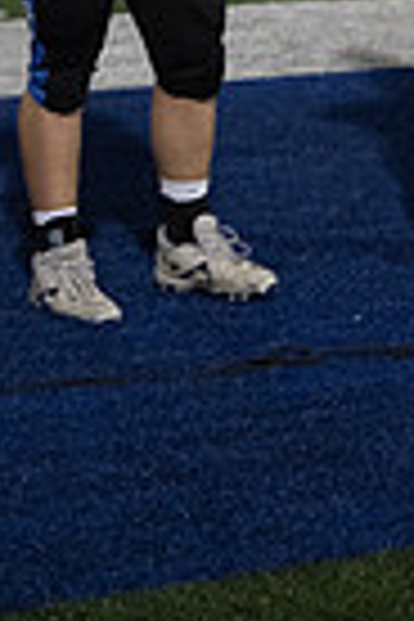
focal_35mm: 229
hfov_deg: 6.0
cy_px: -378
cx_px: 374
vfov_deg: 8.7
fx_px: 3950
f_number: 2.8
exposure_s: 1/1250
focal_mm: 70
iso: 5000
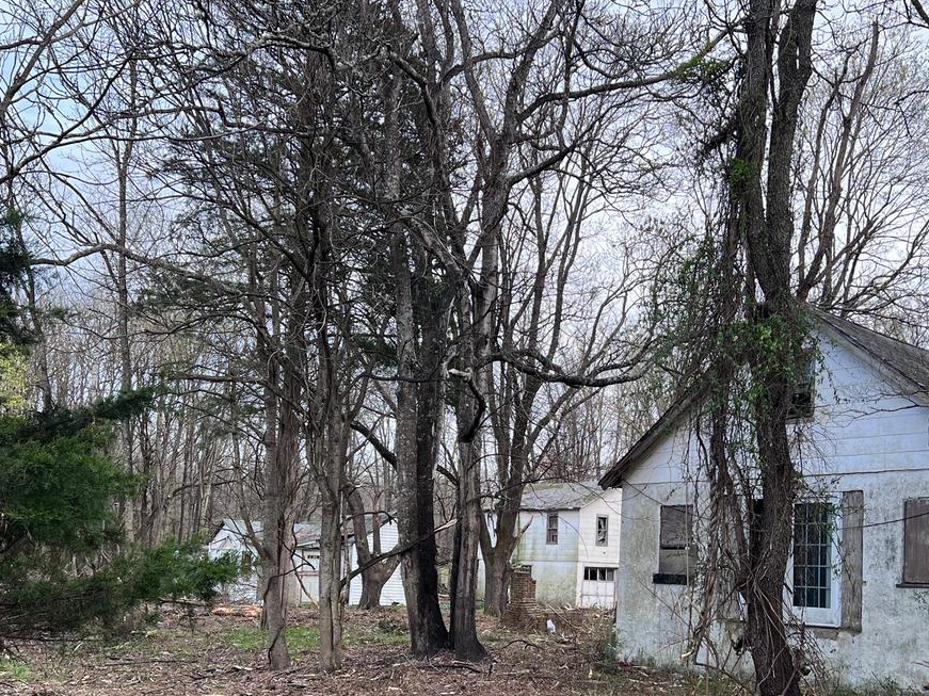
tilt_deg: +3.3
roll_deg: -1.8
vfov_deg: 33.1
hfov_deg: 43.8
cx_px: 513
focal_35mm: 43
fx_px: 1154
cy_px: 502
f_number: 1.5
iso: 50
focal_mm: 5.7
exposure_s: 1/427
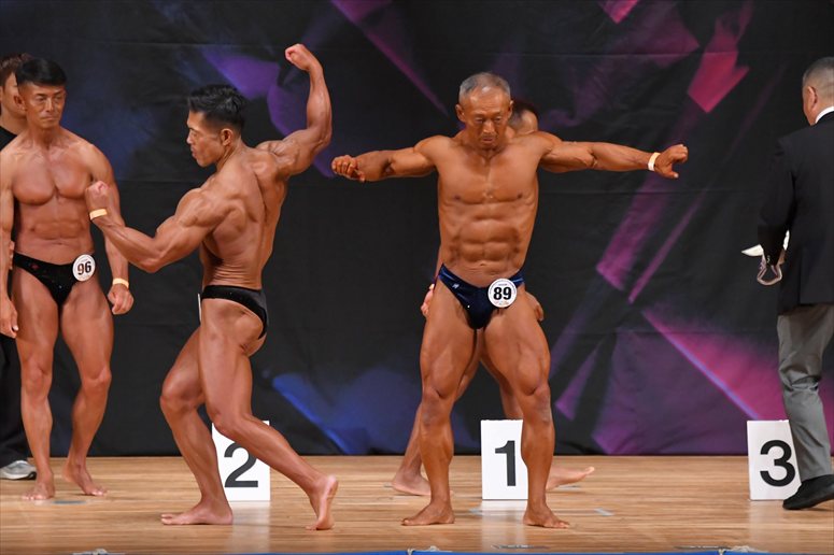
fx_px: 6252
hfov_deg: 7.6
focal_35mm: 270
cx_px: 417
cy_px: 278
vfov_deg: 5.1
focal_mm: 180
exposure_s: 1/400
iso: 4500
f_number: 5.6
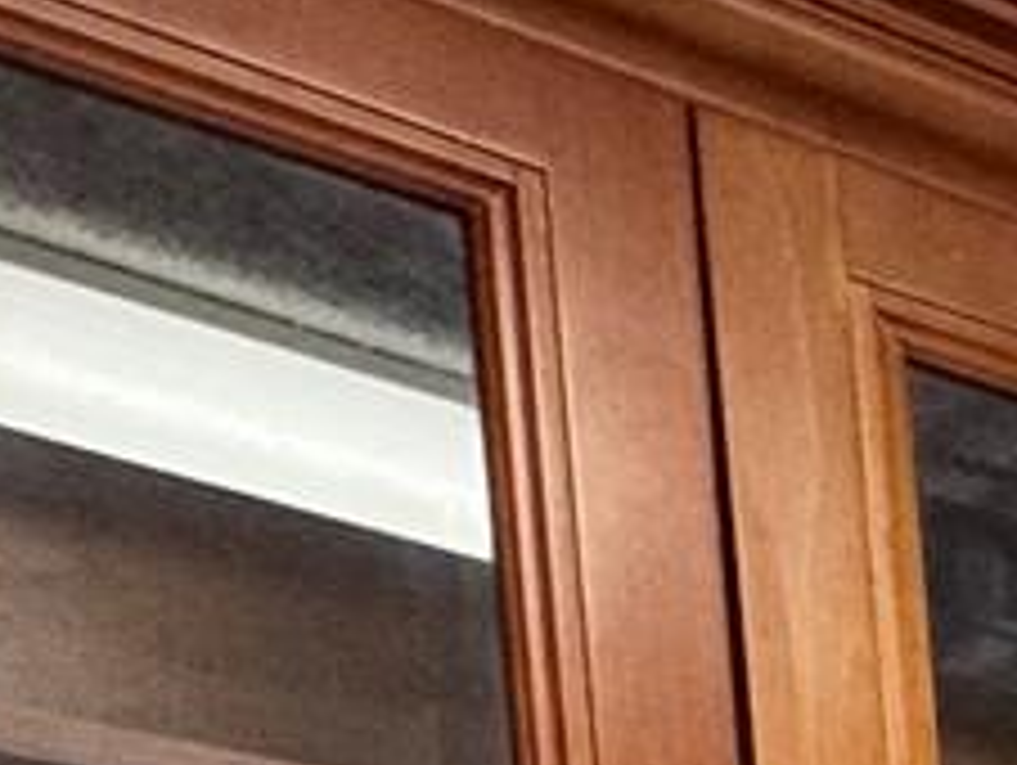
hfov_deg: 11.5
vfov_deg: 11.2
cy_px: 2097
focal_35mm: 99
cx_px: 3038
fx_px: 2912
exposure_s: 1/60
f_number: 2.2
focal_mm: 2.22
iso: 160
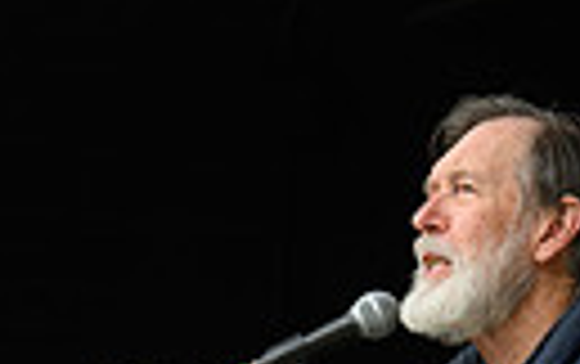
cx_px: -54
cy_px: 753
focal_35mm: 329
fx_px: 5207
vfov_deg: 4.0
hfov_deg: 6.3
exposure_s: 1/160
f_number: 10
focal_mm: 72
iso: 800
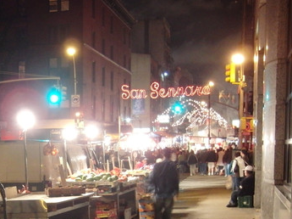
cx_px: 59
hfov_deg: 29.2
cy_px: 197
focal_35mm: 65
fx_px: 548
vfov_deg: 22.0
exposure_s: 1/5
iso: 400
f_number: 3.6
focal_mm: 6.1
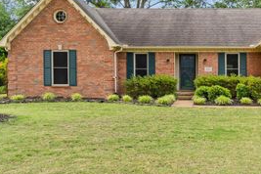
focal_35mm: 45
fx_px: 326
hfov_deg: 41.4
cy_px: 45
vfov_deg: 29.4
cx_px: 215
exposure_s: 1/250
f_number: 9
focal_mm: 24
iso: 800
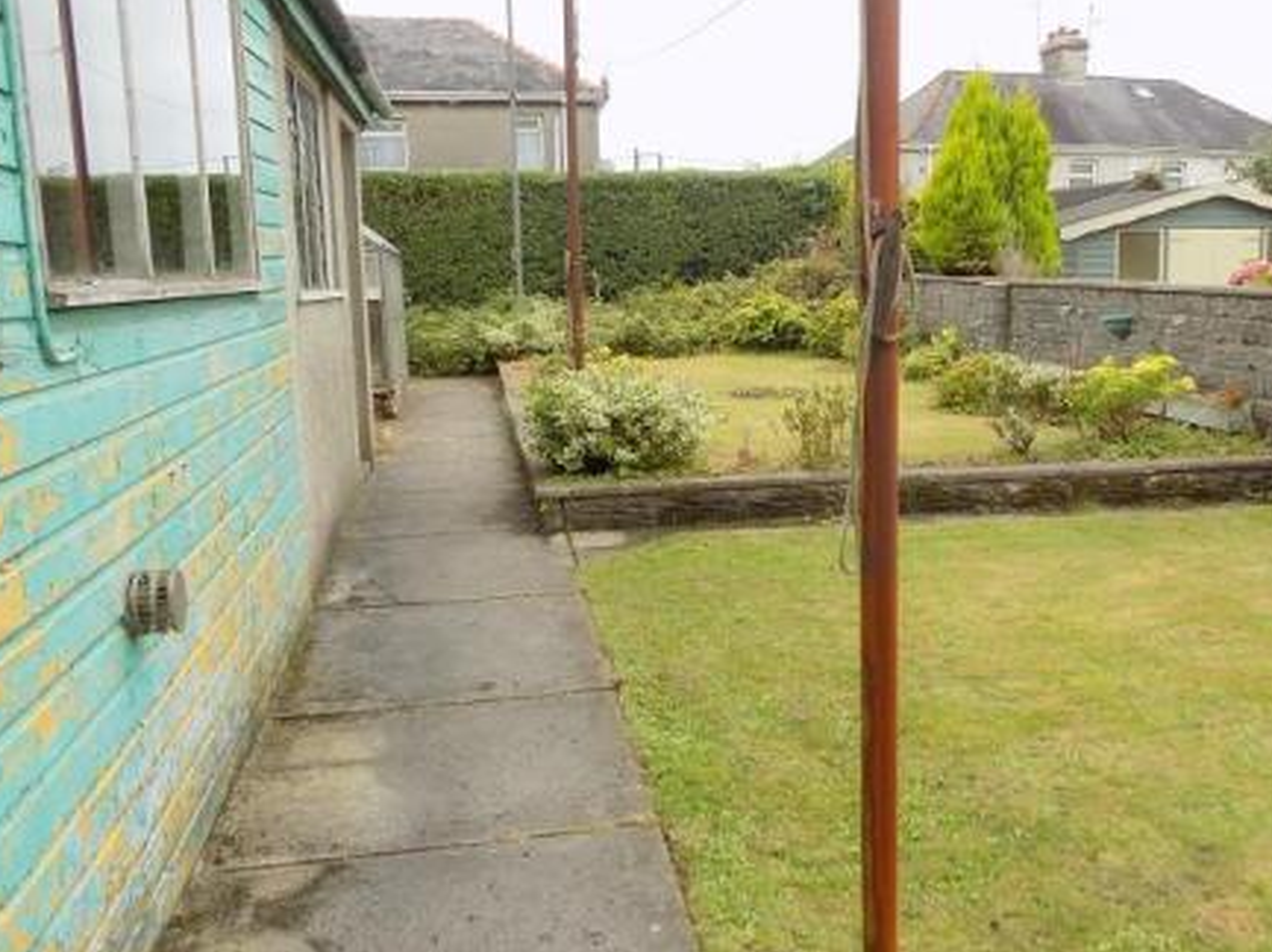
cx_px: 765
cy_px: 469
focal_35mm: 31
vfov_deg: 45.4
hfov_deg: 57.9
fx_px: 1138
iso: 80
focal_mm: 4
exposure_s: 1/320
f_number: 3.1
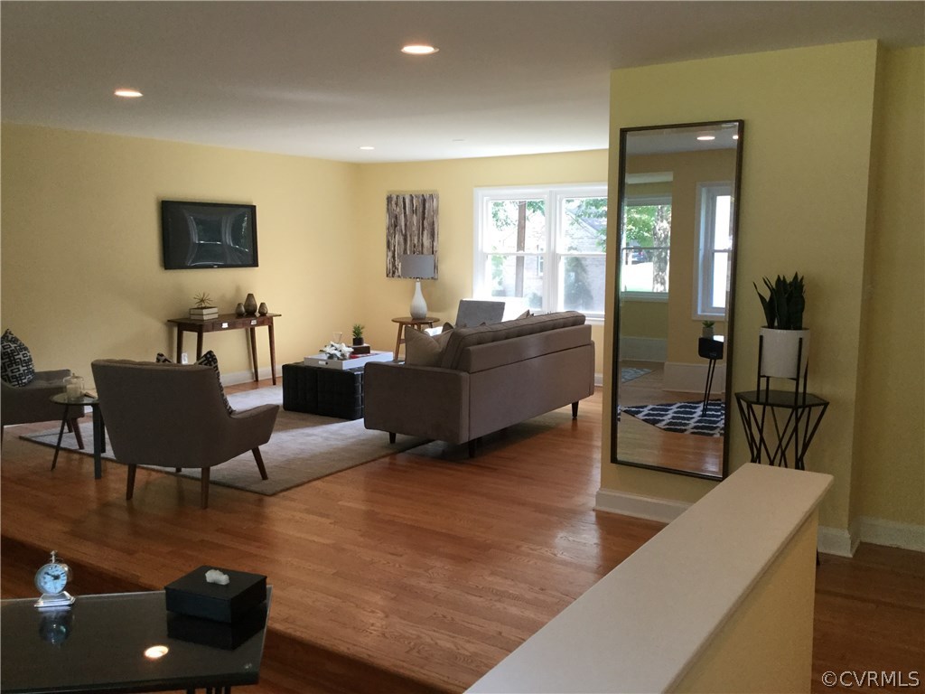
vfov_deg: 45.4
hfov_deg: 58.4
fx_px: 828
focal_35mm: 31
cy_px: 347
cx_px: 462
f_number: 2.4
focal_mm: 3.3
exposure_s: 1/30
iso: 40
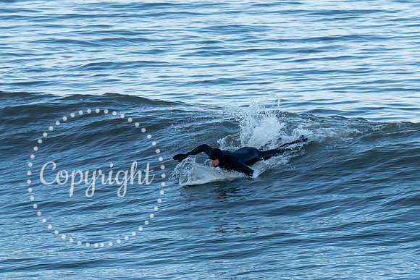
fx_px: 4749
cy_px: 156
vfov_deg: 3.4
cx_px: 276
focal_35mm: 407
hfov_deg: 5.1
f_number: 4.5
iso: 400
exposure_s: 1/1250
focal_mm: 191
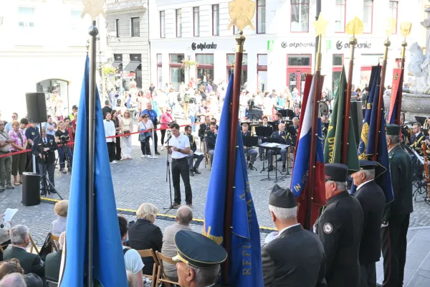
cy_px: 144
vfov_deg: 28.1
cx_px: 215
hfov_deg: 41.1
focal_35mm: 48
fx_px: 573
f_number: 22
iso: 1250
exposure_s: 1/60
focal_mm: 48
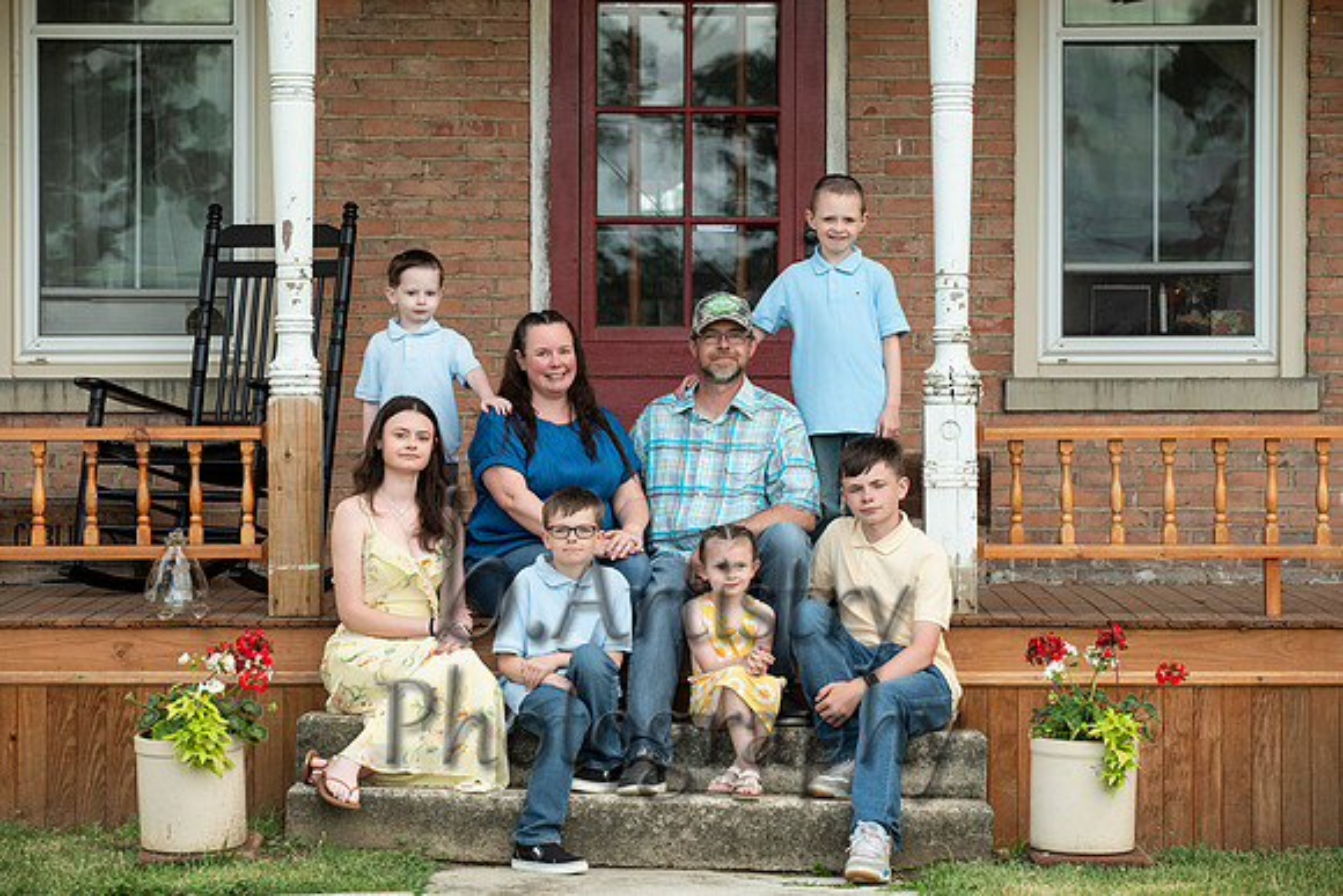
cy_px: 448
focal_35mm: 120
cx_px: 672
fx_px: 4478
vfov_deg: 11.4
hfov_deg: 17.1
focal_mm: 120
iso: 320
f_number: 5.6
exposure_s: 1/125
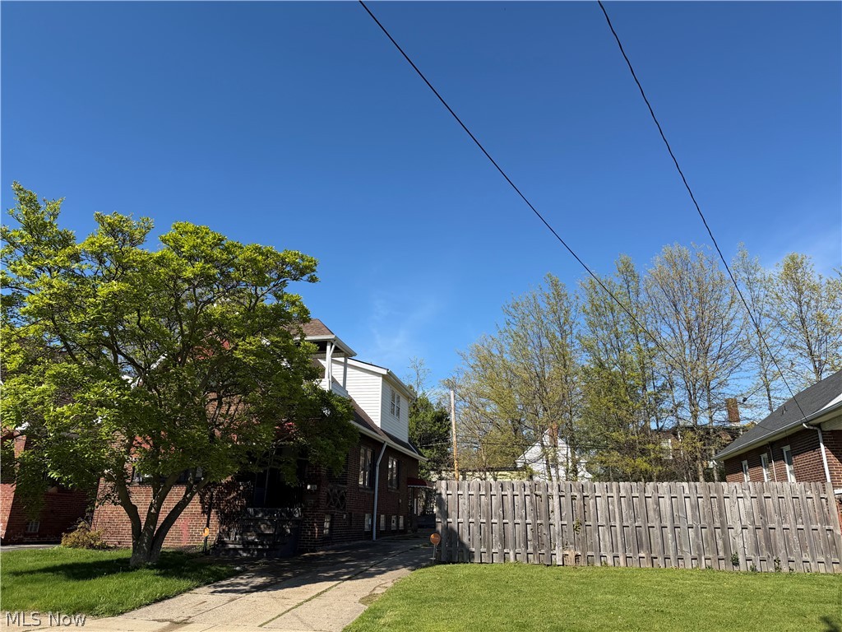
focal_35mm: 24
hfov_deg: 71.6
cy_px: 316
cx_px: 421
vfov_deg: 56.8
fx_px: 584
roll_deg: -0.9
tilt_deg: +19.6
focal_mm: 6.76
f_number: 1.78
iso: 80
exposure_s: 1/3953
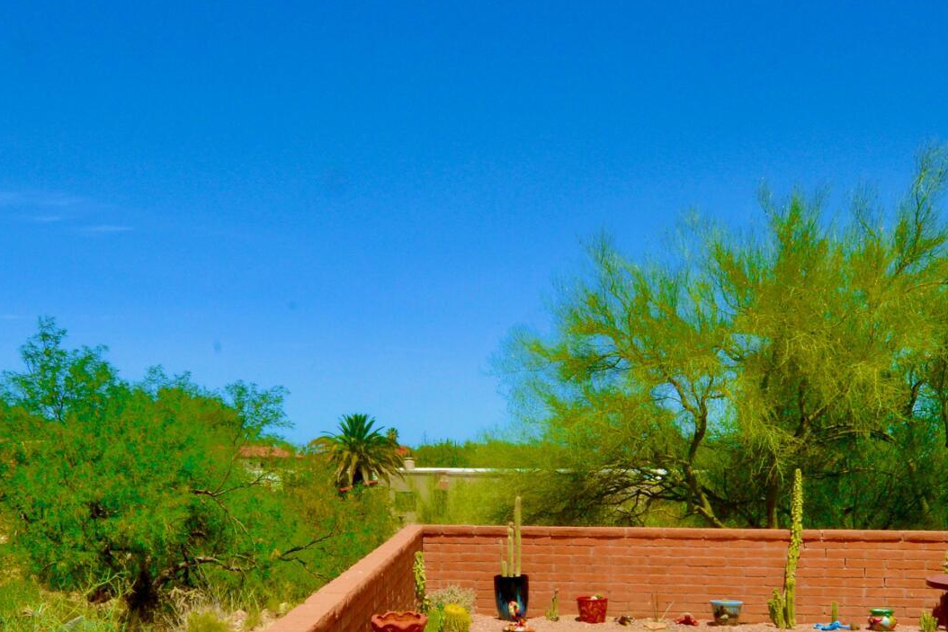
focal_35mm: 37
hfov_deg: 51.6
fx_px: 974
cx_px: 389
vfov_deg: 35.0
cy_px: 494
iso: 800
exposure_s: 1/320
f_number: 22
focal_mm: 13
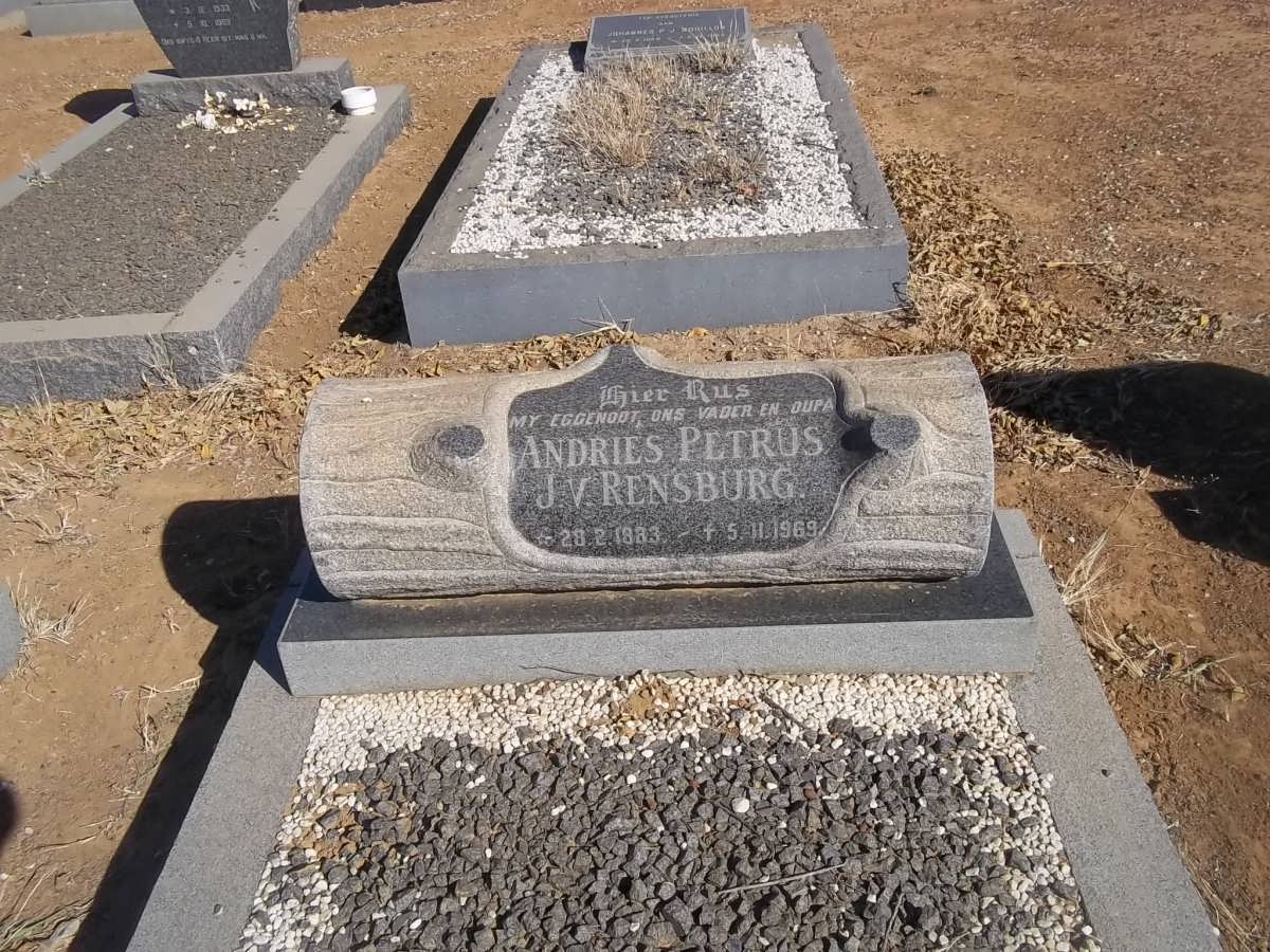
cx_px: 635
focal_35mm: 32
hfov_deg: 56.8
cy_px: 476
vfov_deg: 44.2
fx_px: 1174
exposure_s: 1/640
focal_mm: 5.7
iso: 80
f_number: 5.5
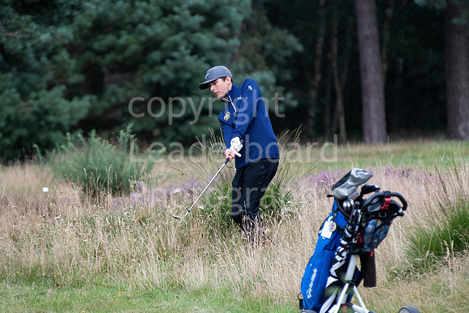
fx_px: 9382
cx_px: 234
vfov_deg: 1.9
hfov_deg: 2.9
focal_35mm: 720
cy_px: 156
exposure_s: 1/1000
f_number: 6.3
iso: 1600
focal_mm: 480
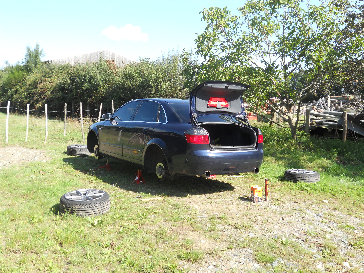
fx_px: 400
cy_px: 136
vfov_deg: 37.7
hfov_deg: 49.0
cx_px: 182
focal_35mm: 38
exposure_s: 1/250
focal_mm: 6.9
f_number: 3.9
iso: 80
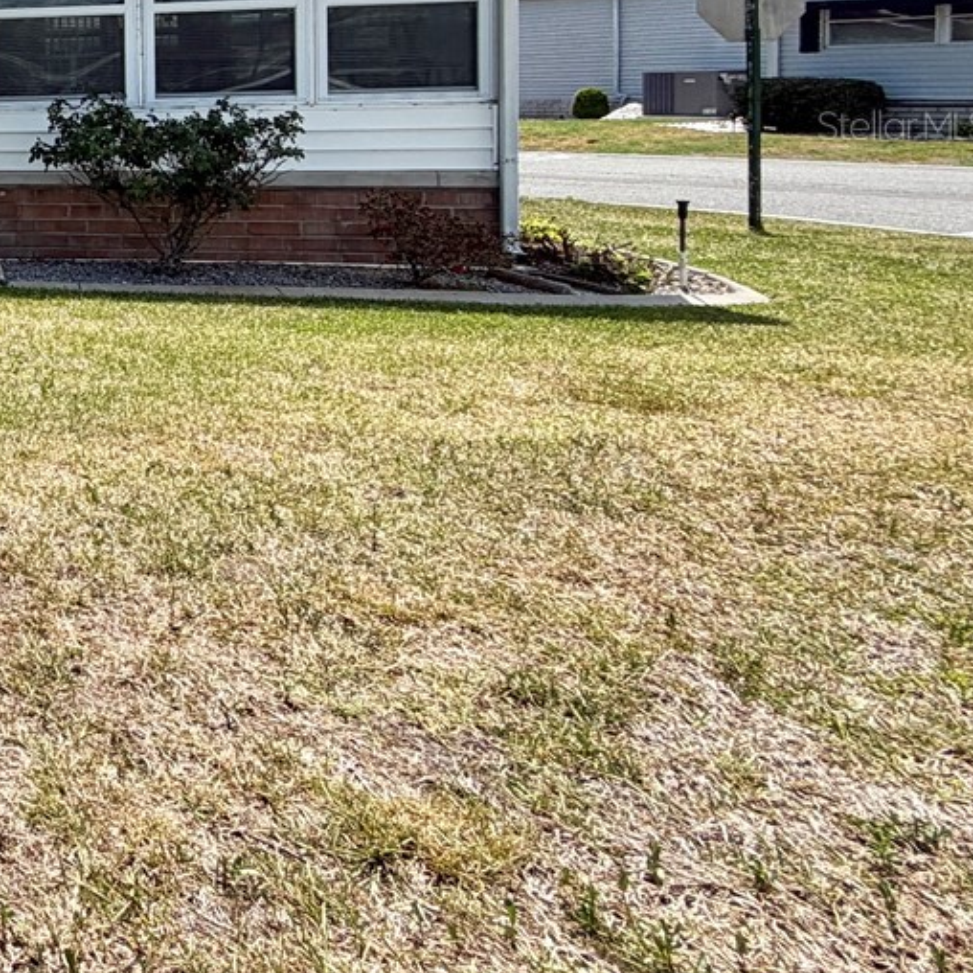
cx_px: -534
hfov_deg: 27.2
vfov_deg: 40.1
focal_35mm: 39
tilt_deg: -1.4
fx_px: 1240
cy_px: 124
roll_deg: +1.9
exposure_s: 1/928
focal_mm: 2.22
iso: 20
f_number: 2.2
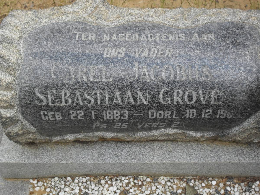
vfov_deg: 25.7
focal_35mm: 57
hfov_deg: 33.8
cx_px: 130
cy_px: 98
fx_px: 428
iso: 100
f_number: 4.3
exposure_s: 1/350
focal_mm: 10.1
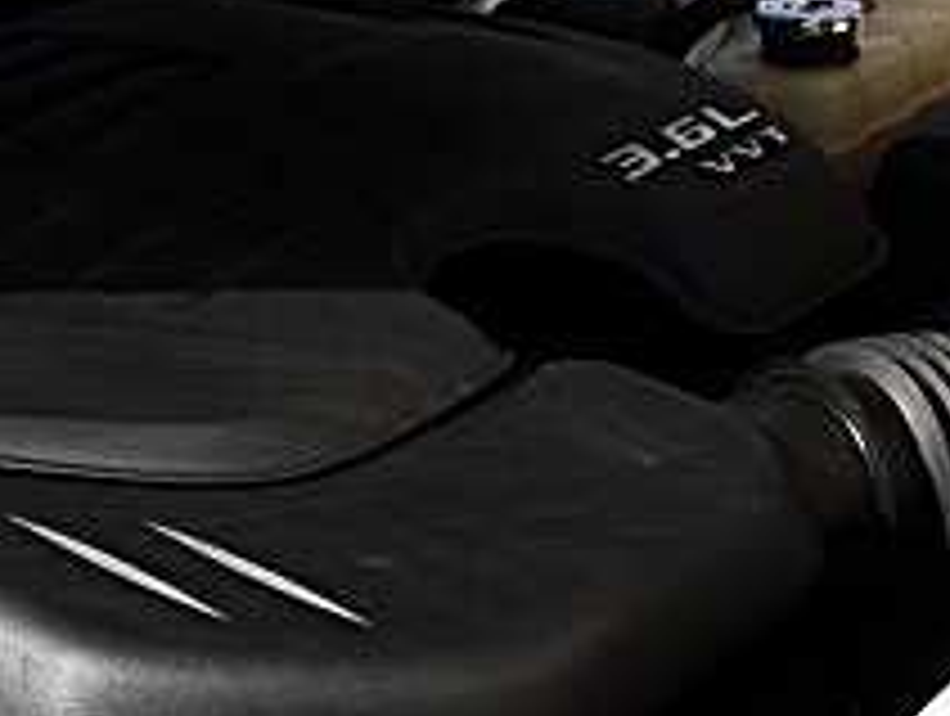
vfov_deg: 13.5
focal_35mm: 109
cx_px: 212
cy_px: 585
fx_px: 2997
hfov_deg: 17.9
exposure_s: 1/320
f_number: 2.8
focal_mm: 6.3
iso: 50
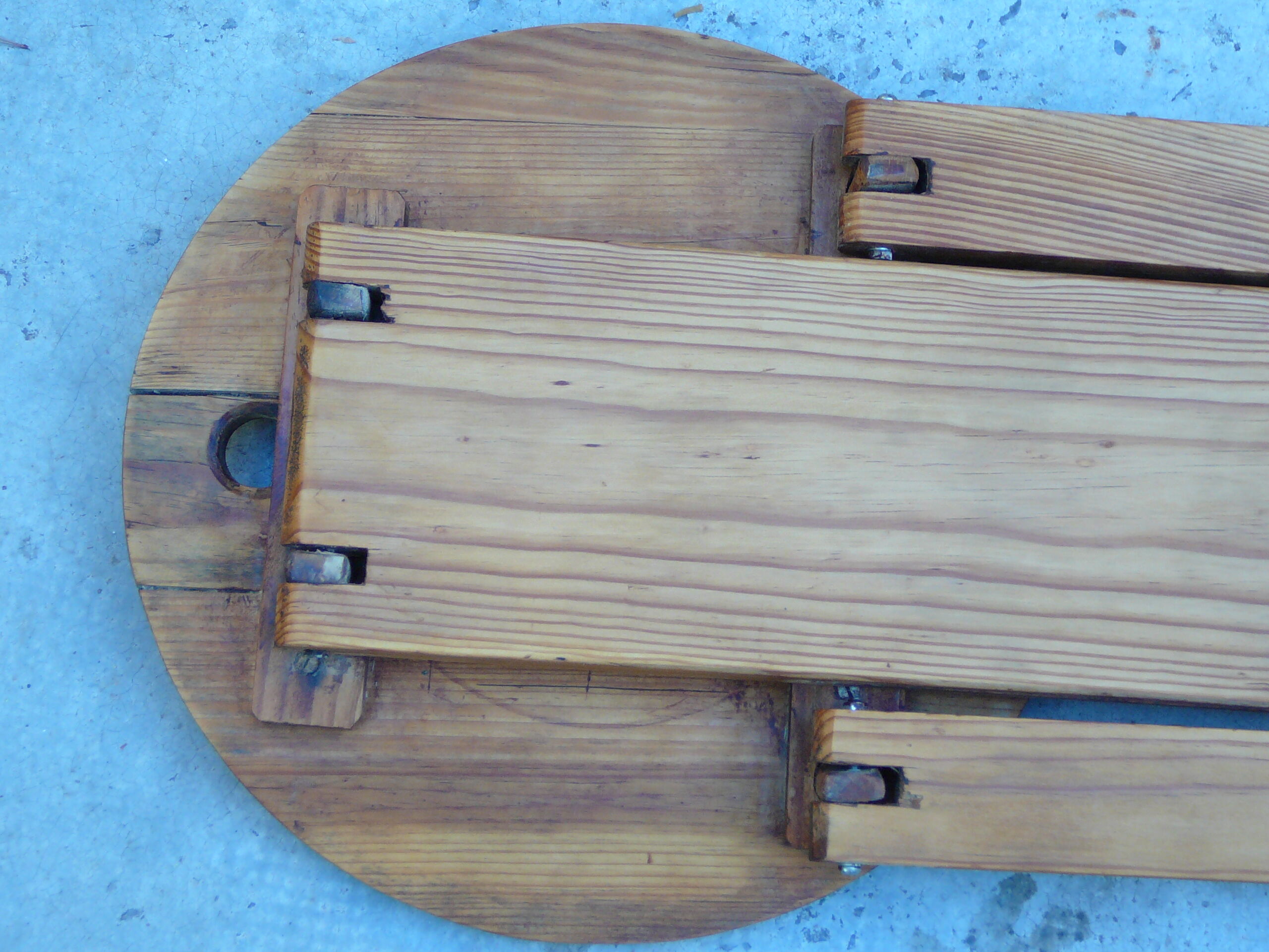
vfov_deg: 19.1
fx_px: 2823
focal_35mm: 77
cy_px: 476
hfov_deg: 25.3
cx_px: 634
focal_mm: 11.5
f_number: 3.7
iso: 100
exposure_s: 1/25
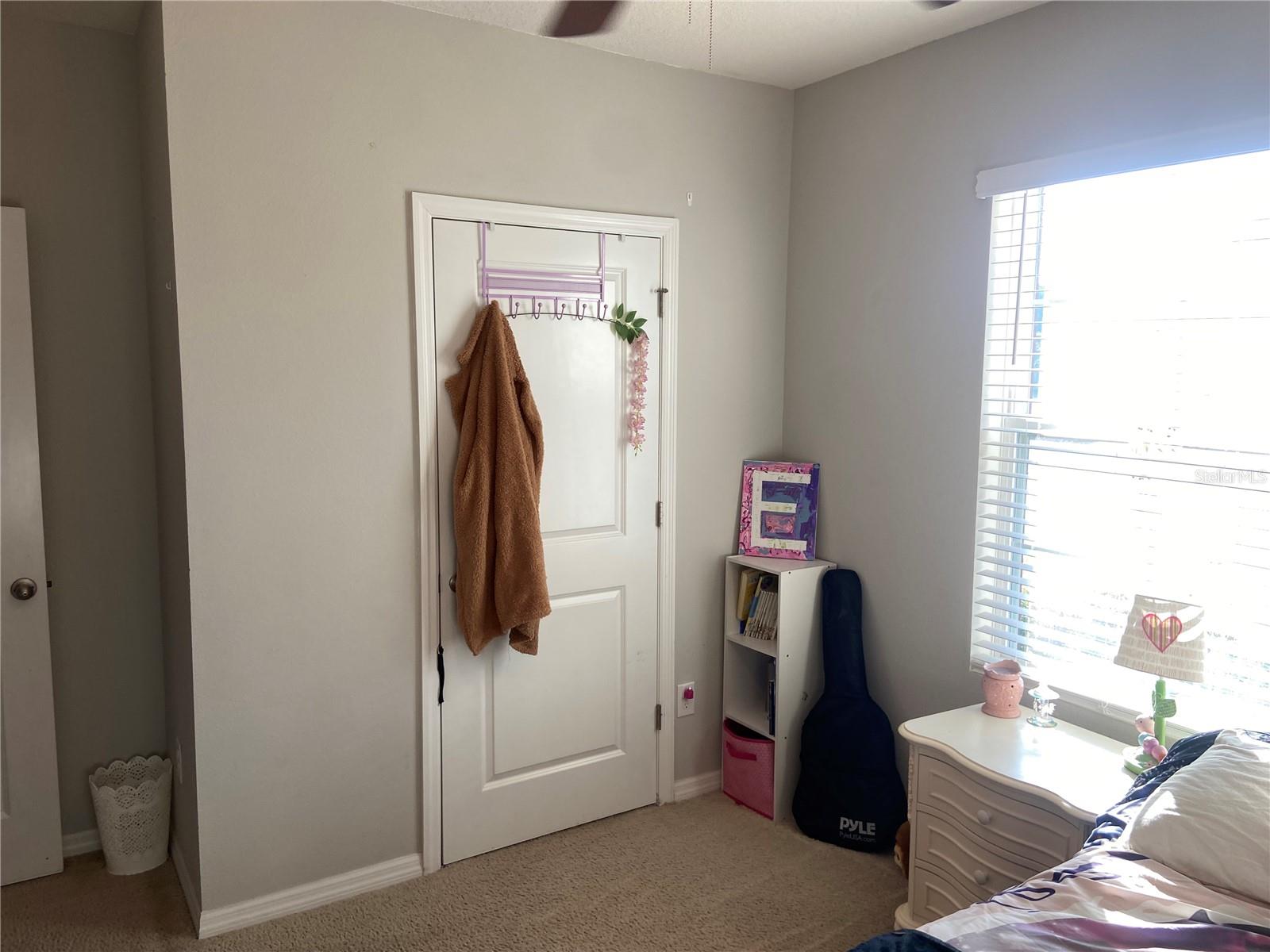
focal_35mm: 26
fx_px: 954
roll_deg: -1.4
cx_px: 635
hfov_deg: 67.3
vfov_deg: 53.1
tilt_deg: -9.8
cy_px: 476
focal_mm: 4.25
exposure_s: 1/120
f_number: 1.8
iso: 32
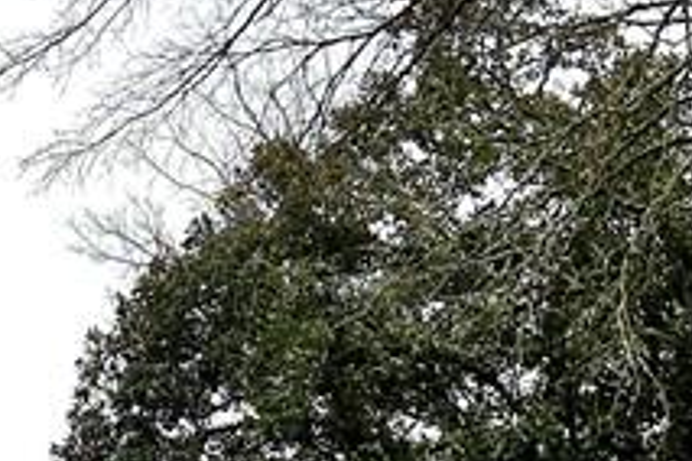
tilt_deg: +14.0
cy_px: 493
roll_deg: -0.4
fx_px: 2306
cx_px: -159
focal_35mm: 120
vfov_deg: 11.3
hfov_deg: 16.3
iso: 80
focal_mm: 6.86
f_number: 1.78
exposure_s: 1/7576
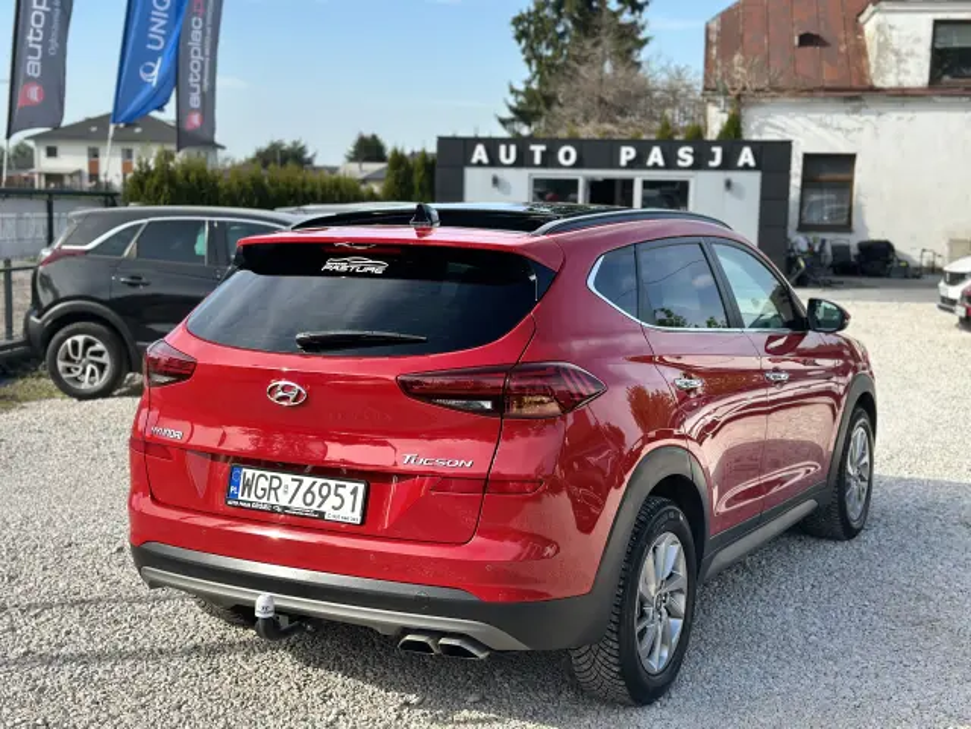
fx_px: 1346
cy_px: 364
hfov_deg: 39.7
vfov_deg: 30.3
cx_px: 486
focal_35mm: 48
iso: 80
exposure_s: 1/2160
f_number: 1.78
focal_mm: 6.86
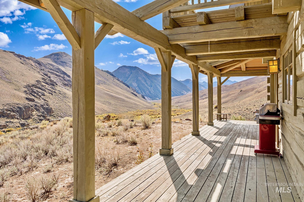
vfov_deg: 51.5
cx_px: 152
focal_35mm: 25
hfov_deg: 71.7
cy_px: 101
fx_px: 210
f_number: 9
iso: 200
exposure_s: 1/160
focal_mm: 16.6
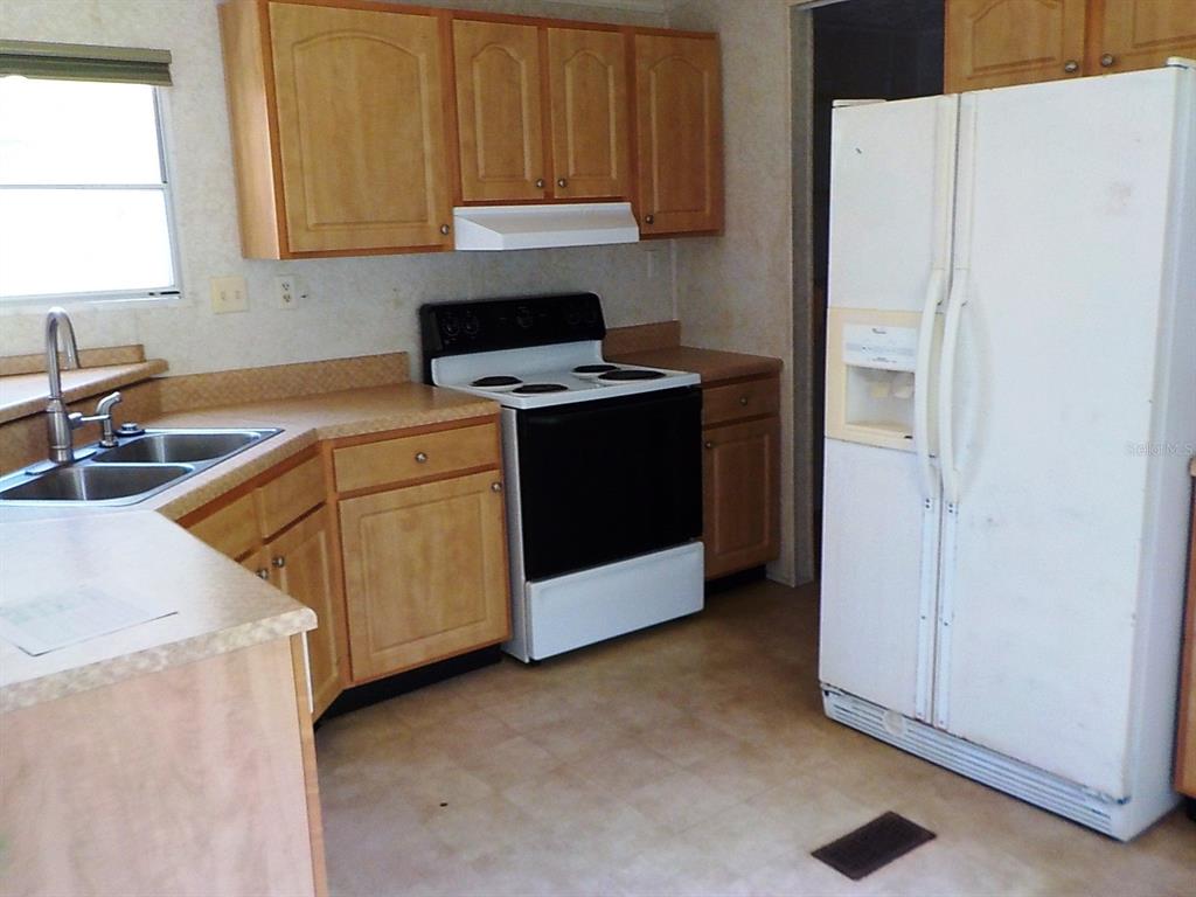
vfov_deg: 46.8
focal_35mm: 30
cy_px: 448
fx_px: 1037
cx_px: 598
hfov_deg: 60.0
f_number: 3.3
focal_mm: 4.1
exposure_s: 1/30
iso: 250
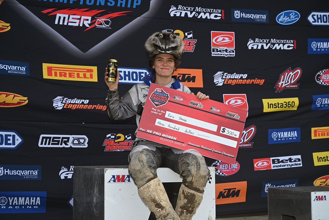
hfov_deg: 35.1
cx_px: 164
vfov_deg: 23.8
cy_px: 110
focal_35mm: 57
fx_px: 521
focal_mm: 57
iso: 250
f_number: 6.3
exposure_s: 1/500
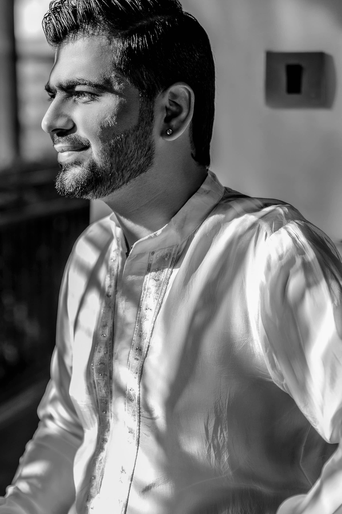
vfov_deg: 25.2
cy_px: 360
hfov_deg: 17.0
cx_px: 94
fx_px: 1140
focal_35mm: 80
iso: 50
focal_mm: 35
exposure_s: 1/640
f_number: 1.4
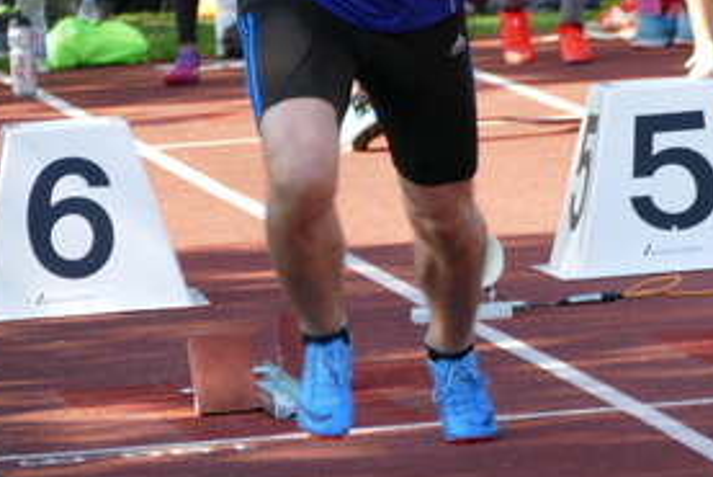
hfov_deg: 3.5
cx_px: 492
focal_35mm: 595
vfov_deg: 2.3
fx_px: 11790
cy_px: 44
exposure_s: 1/320
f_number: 4
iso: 125
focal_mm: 111.12
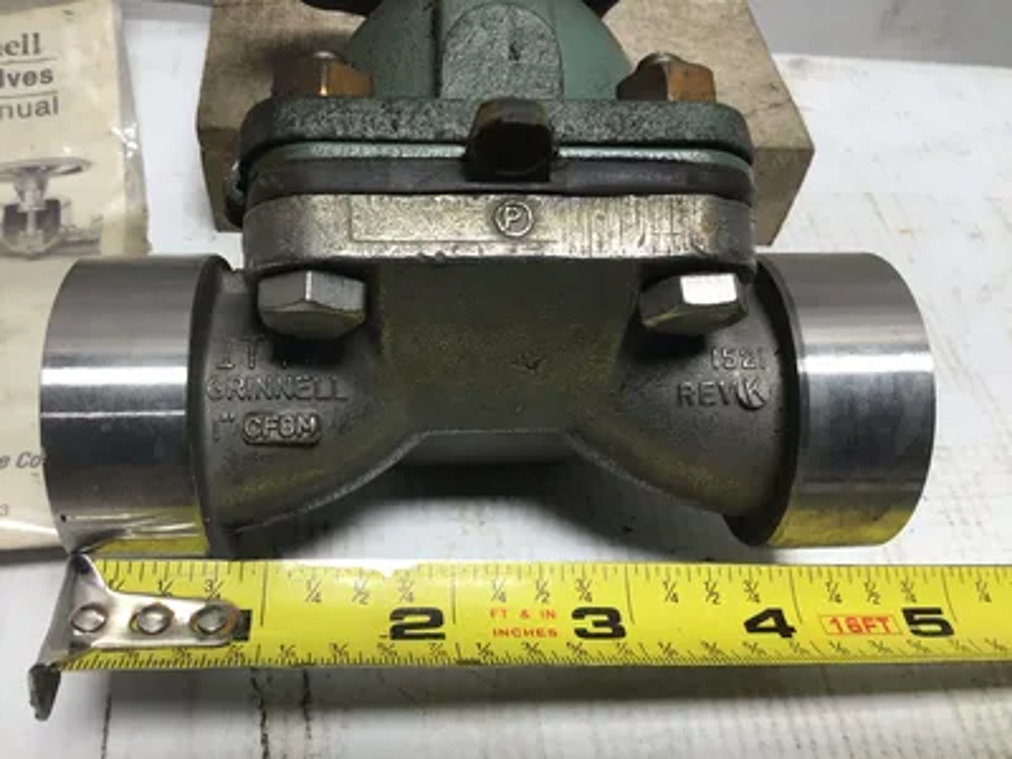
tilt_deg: -54.1
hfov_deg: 58.4
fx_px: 906
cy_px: 380
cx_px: 506
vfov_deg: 45.4
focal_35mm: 31
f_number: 2.4
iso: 32
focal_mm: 3.3
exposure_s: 1/120
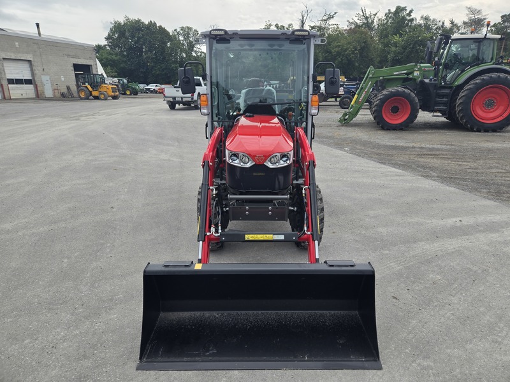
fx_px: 339
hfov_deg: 73.9
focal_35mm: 23
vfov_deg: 58.9
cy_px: 191
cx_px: 255
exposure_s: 1/696
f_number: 1.8
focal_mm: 5.4
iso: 25
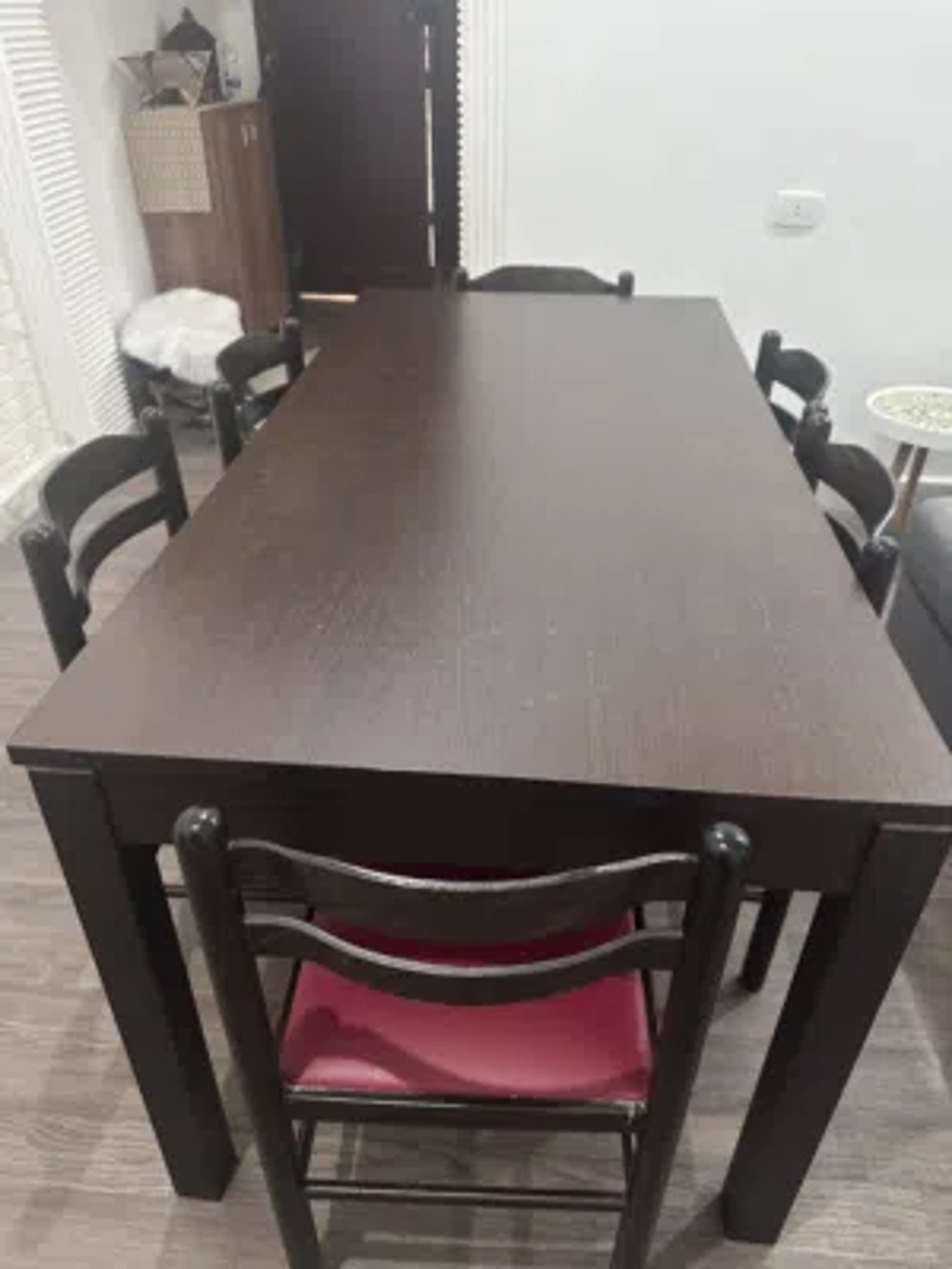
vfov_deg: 71.6
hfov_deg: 56.8
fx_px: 880
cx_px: 476
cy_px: 634
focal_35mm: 24
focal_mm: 6.86
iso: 640
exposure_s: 1/33
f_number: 1.78
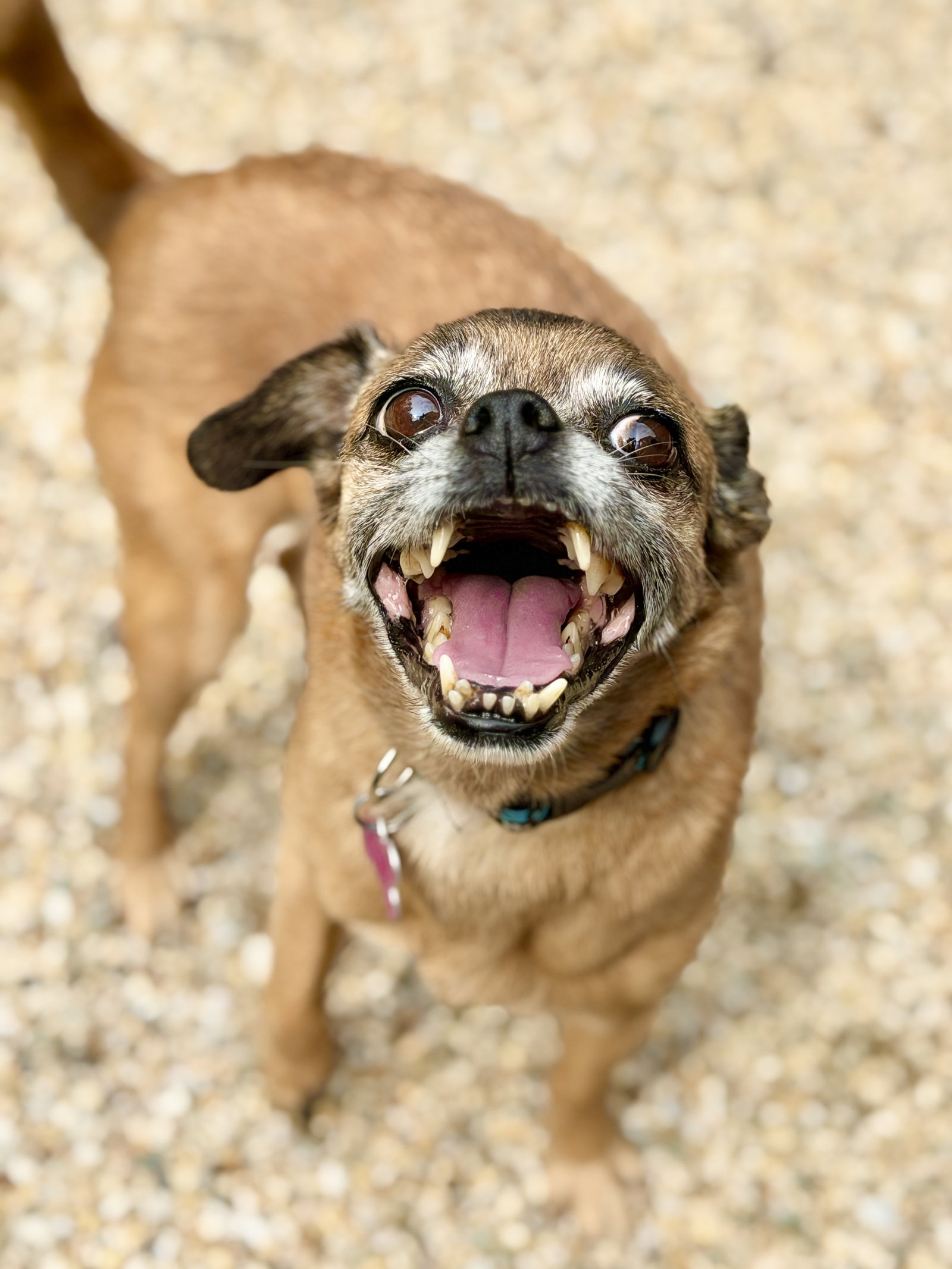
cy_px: 634
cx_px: 476
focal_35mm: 48
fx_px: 1760
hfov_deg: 30.3
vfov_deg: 39.7
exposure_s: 1/1642
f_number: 1.78
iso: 64
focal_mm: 6.76
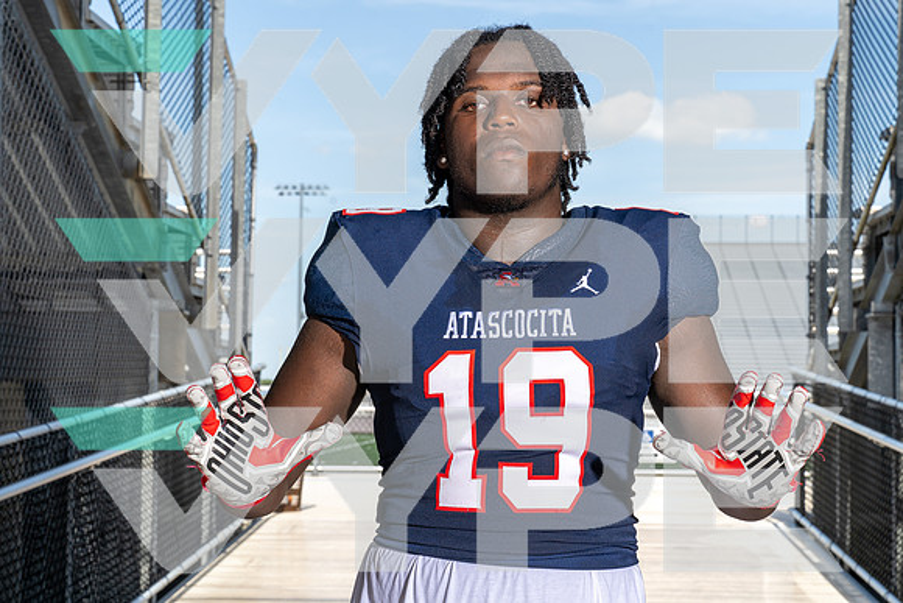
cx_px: 452
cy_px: 302
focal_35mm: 67
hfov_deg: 30.1
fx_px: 1681
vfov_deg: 20.3
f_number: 10
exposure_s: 1/250
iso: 160
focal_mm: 67
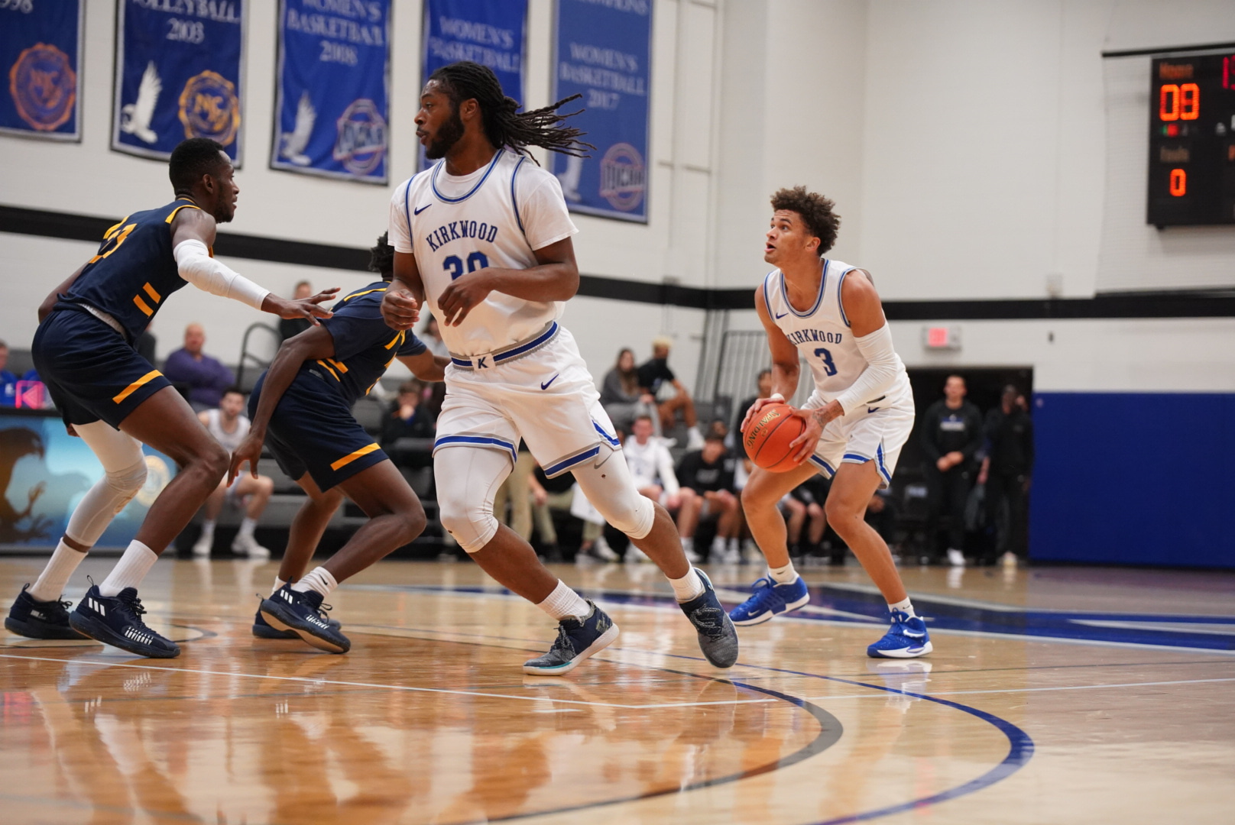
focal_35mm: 96
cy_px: 412
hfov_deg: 21.2
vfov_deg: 14.3
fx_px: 3296
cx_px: 618
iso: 6400
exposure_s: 1/1000
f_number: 2.8
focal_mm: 96
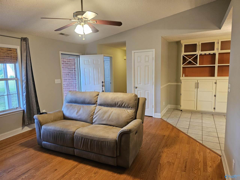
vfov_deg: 58.9
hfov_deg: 73.9
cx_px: 120
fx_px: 159
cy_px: 90
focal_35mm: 23
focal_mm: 6.3
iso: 640
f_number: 1.7
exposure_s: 1/120
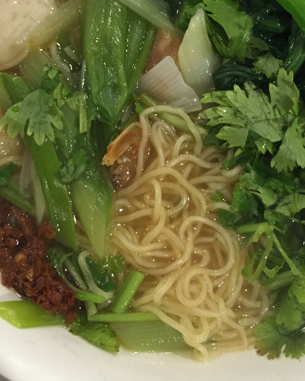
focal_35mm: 50
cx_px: 194
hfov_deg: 30.1
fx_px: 564
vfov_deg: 36.6
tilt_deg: -80.6
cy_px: 104
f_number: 2.2
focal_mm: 4.15
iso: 250
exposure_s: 1/20
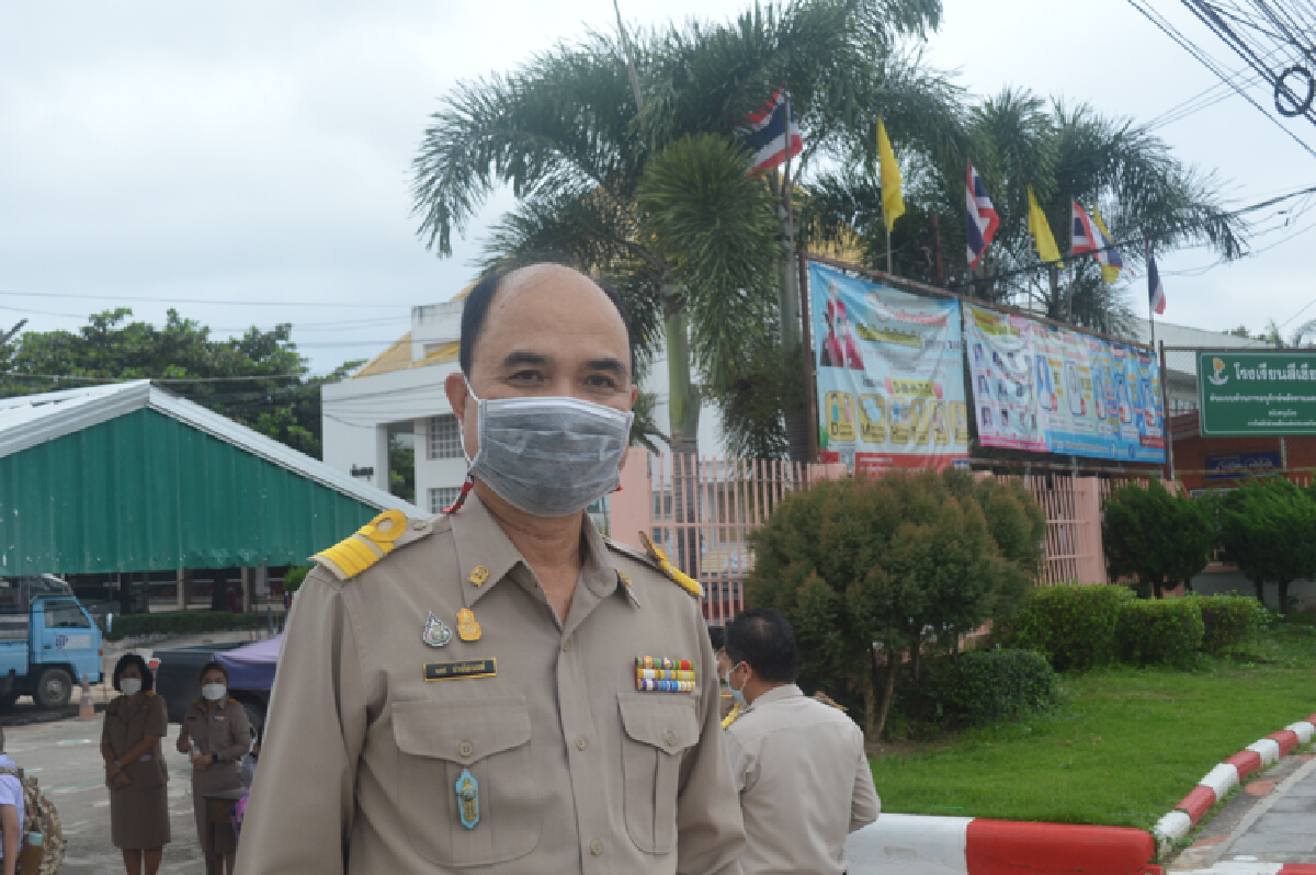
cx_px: 658
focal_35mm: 44
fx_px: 1589
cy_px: 438
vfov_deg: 30.8
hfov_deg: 45.0
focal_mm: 29
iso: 200
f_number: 5.6
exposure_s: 1/125
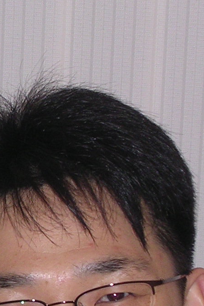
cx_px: -56
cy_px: 254
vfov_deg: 8.5
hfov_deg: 5.7
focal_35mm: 241
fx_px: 2048
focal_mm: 11.6
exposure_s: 1/60.1
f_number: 3.9
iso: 151
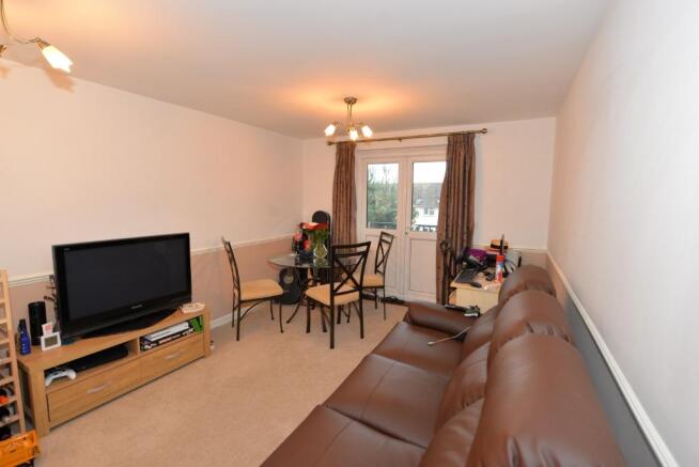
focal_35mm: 16
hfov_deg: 96.7
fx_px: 311
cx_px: 350
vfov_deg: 73.8
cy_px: 234
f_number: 4
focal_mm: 16
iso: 800
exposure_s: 1/60
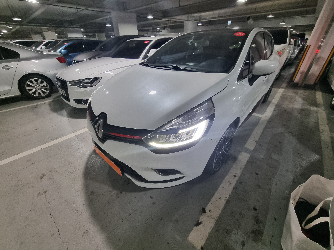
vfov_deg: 89.9
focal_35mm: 13
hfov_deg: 106.2
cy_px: 125
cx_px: 167
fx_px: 125
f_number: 2.2
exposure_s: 1/60
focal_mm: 2.2
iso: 320
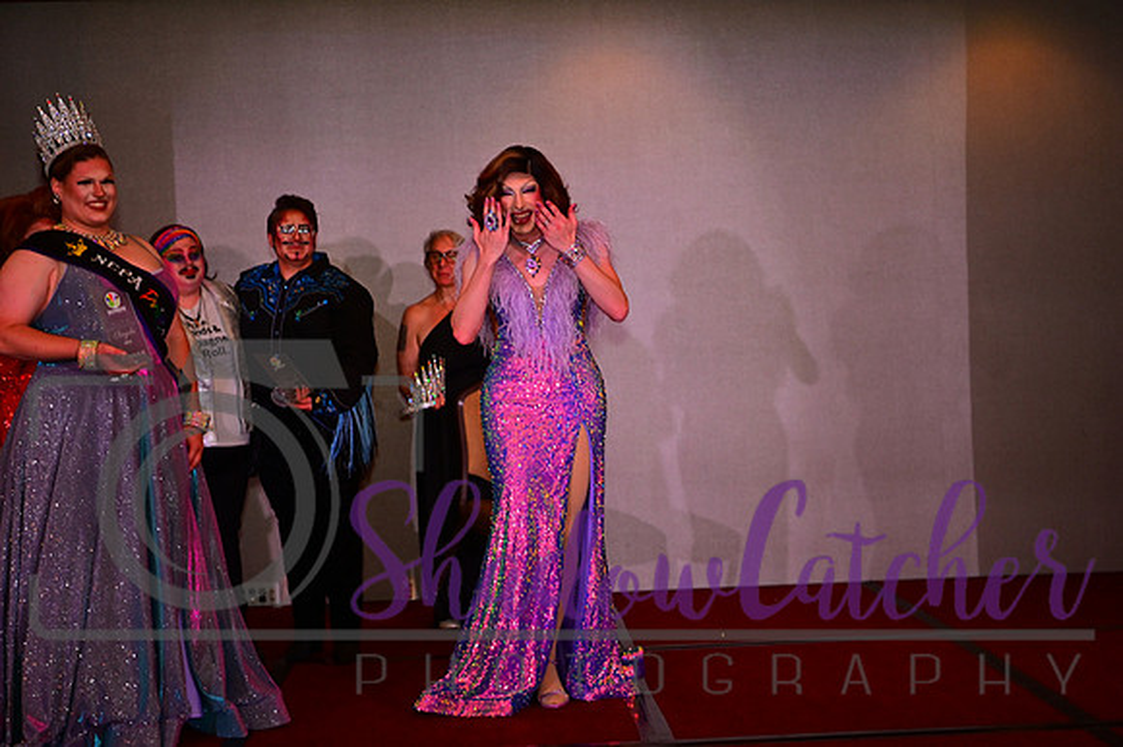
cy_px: 374
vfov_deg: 20.9
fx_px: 2026
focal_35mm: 65
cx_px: 562
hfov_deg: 31.0
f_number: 2.8
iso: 1100
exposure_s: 1/125
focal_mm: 65
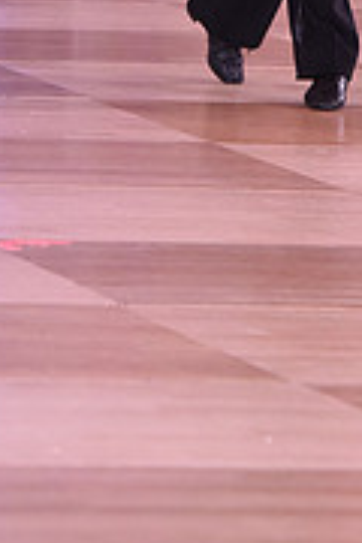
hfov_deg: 3.2
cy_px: -275
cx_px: 155
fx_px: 6576
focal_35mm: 436
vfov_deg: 4.7
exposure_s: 1/250
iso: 2000
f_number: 5.6
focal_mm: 135
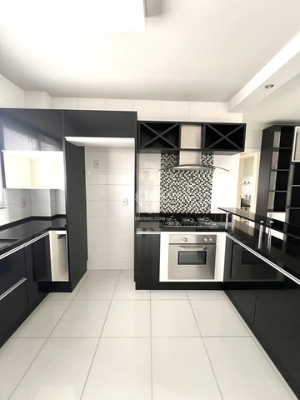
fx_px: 150
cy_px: 200
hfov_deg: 89.9
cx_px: 150
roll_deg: -0.5
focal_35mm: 13
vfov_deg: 106.2
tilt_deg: -5.7
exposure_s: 1/60
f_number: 1.8
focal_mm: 1.57
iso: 640
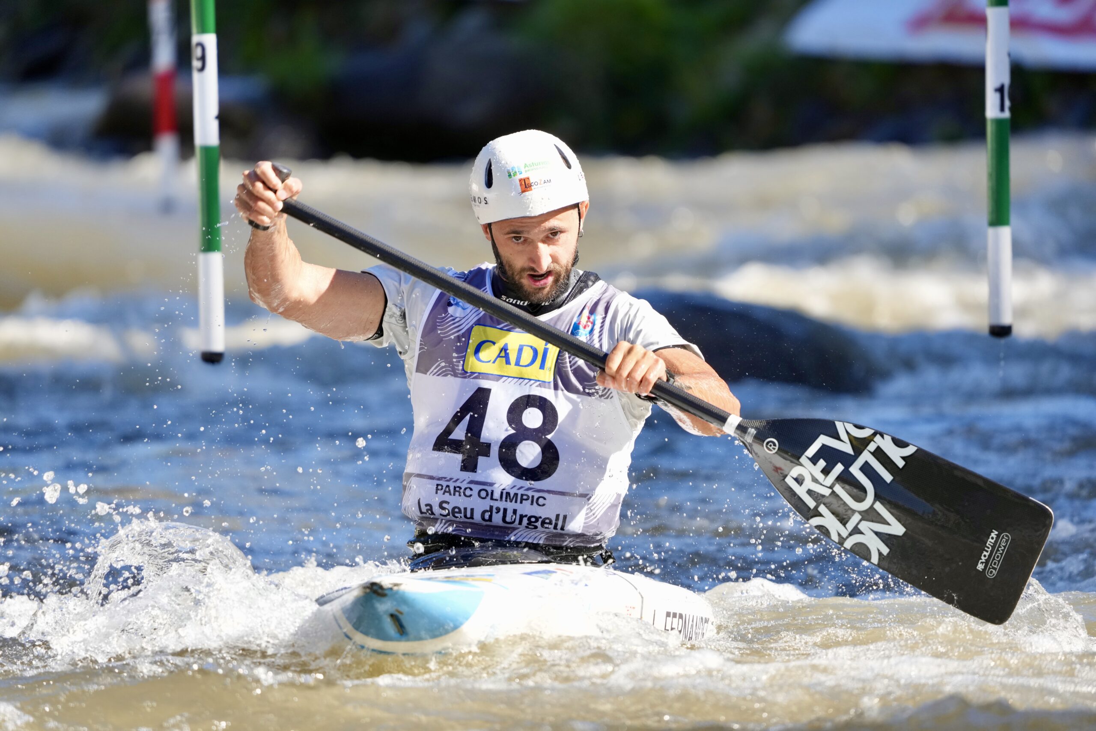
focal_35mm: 600
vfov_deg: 2.3
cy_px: 366
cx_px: 548
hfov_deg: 3.4
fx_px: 18266
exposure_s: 1/1000
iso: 800
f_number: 6.3
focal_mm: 600
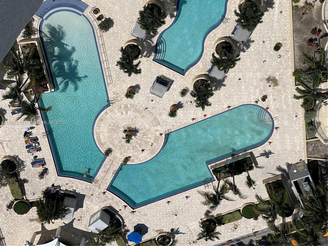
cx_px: 164
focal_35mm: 64
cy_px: 123
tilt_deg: -62.2
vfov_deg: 22.9
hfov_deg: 30.3
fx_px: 606
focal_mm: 7.5
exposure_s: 1/3922
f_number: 2.2
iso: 20
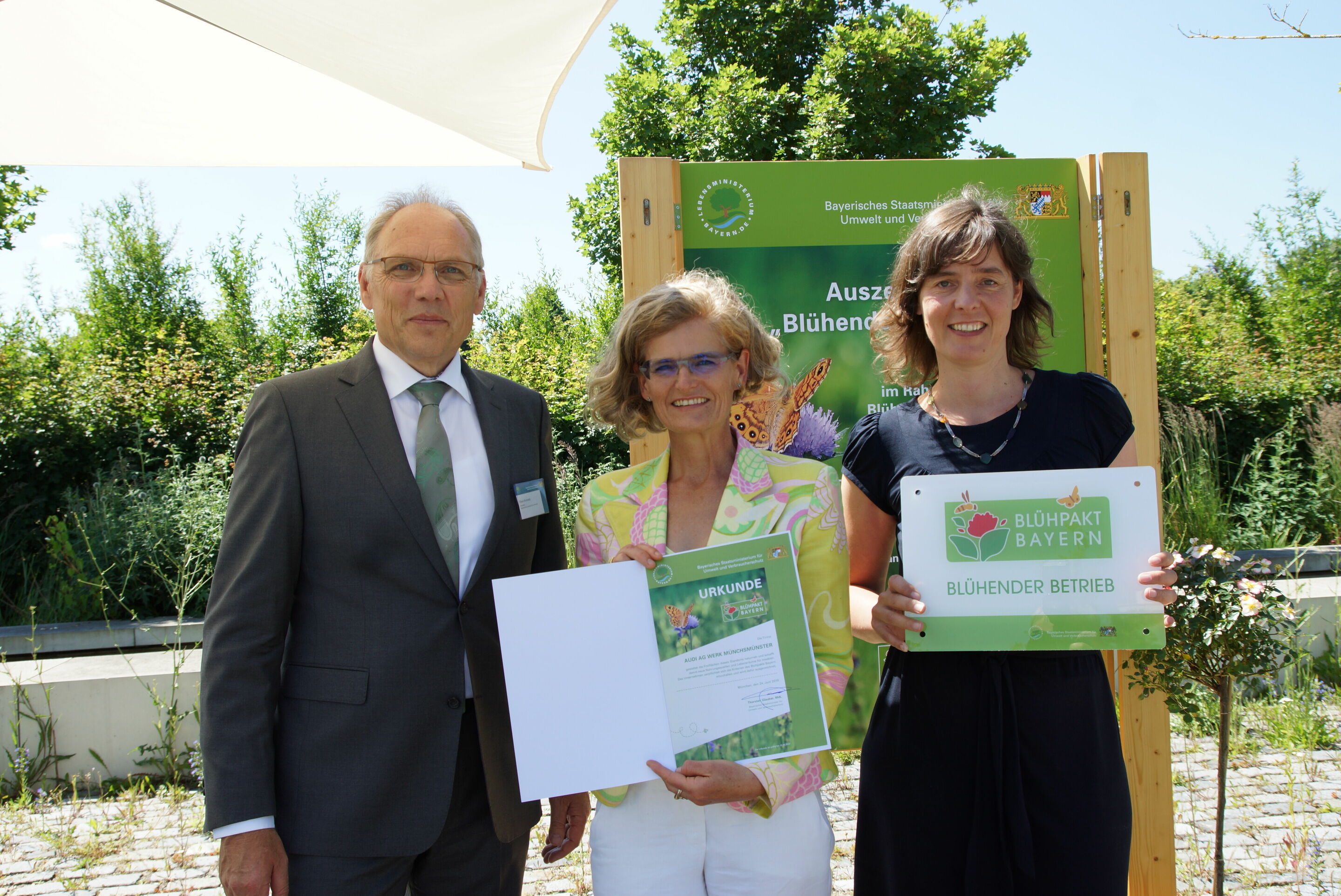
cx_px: 670
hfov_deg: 57.2
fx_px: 1230
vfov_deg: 40.0
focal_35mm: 33
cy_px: 448
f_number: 6.3
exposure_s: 1/160
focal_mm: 22
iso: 100
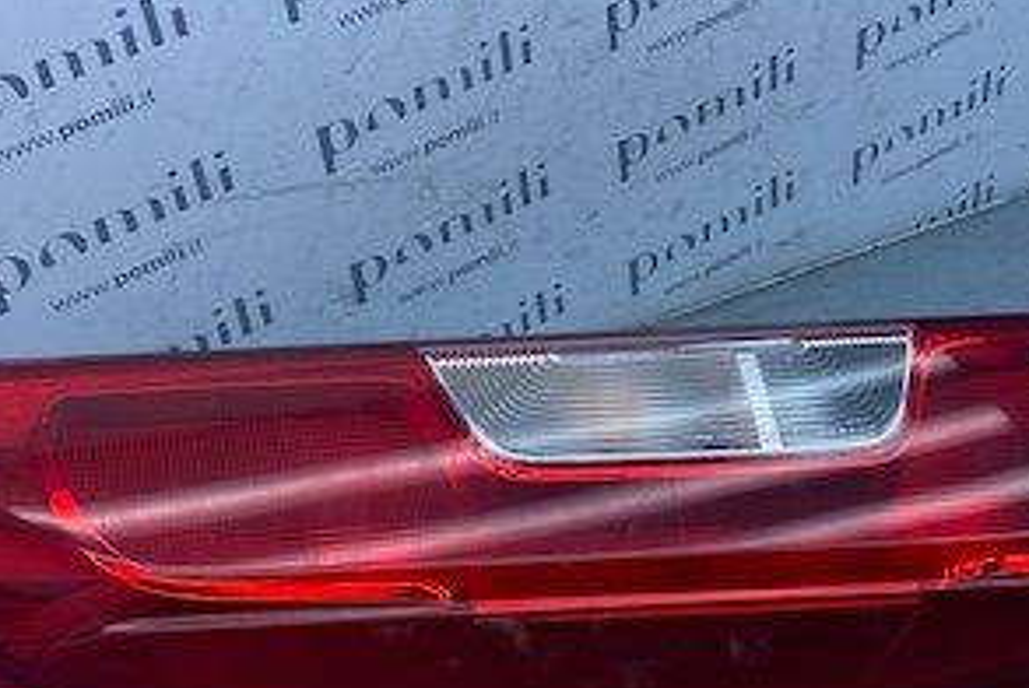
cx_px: 604
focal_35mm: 59
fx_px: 1688
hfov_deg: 33.8
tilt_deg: -38.4
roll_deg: -5.3
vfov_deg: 23.0
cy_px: 376
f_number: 1.8
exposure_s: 1/1135
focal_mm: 4.25
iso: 32
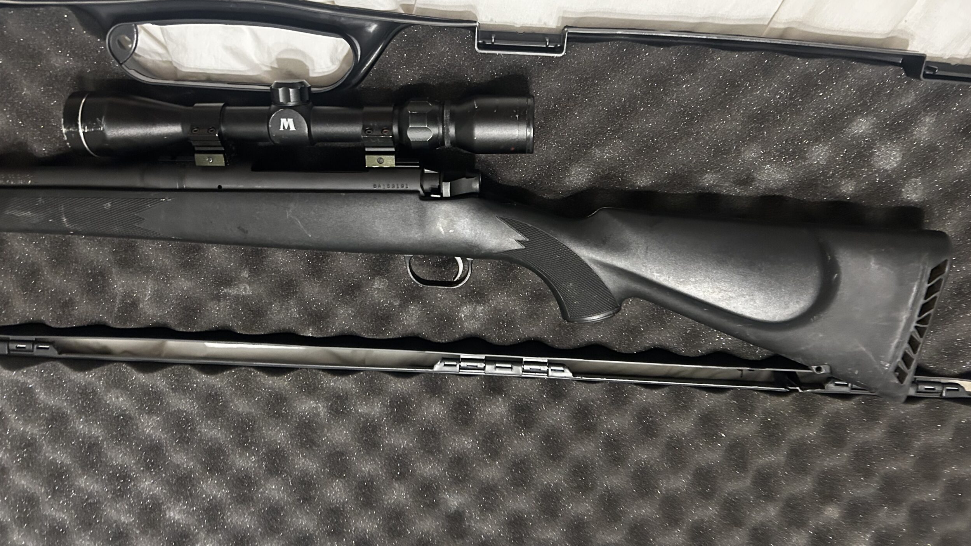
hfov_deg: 66.1
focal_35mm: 29
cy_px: 230
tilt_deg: -72.2
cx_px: 491
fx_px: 747
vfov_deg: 40.1
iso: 640
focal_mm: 5.7
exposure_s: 1/40
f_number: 1.5
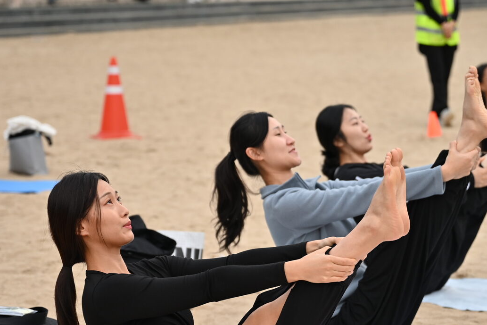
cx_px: 295
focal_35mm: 122
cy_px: 254
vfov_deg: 11.2
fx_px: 1651
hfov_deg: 16.8
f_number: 2.8
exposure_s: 1/250
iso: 320
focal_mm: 70
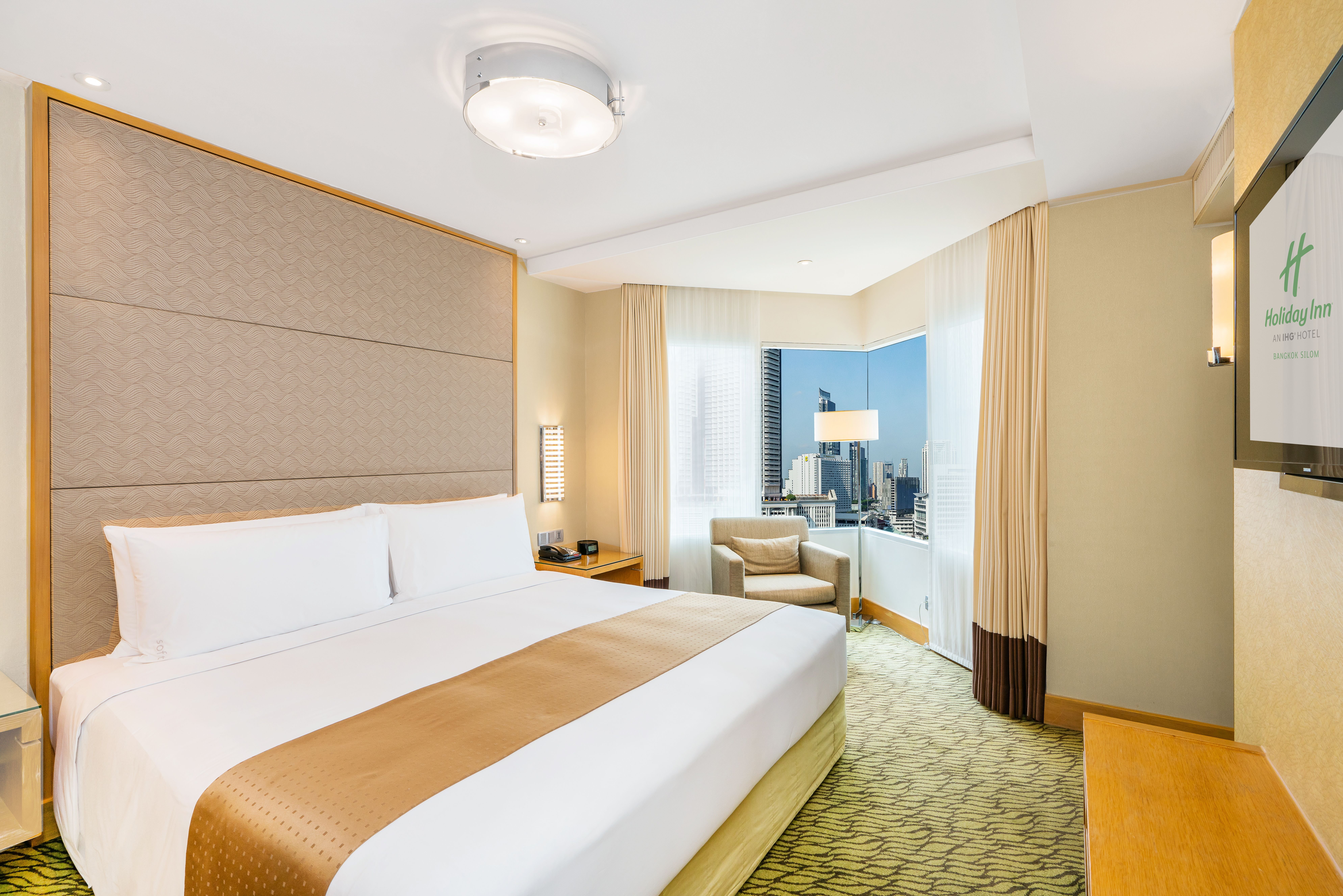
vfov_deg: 73.8
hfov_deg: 96.7
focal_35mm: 16
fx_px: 597
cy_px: 448
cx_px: 672
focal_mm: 16
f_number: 14
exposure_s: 1/5
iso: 200
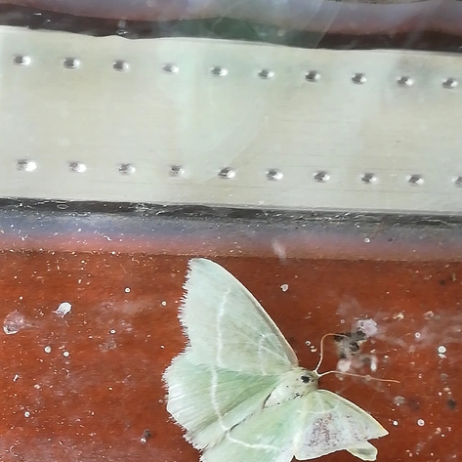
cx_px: 231
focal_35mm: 85
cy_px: 294
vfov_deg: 20.4
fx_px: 1283
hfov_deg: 20.4
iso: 200
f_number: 2.2
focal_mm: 3.83
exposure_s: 1/33.3
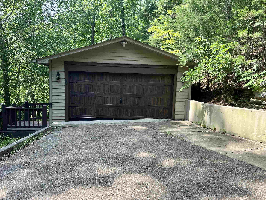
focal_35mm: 28
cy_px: 106
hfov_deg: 63.4
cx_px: 126
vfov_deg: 49.7
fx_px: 215
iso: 50
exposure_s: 1/597
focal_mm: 5.7
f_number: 1.5
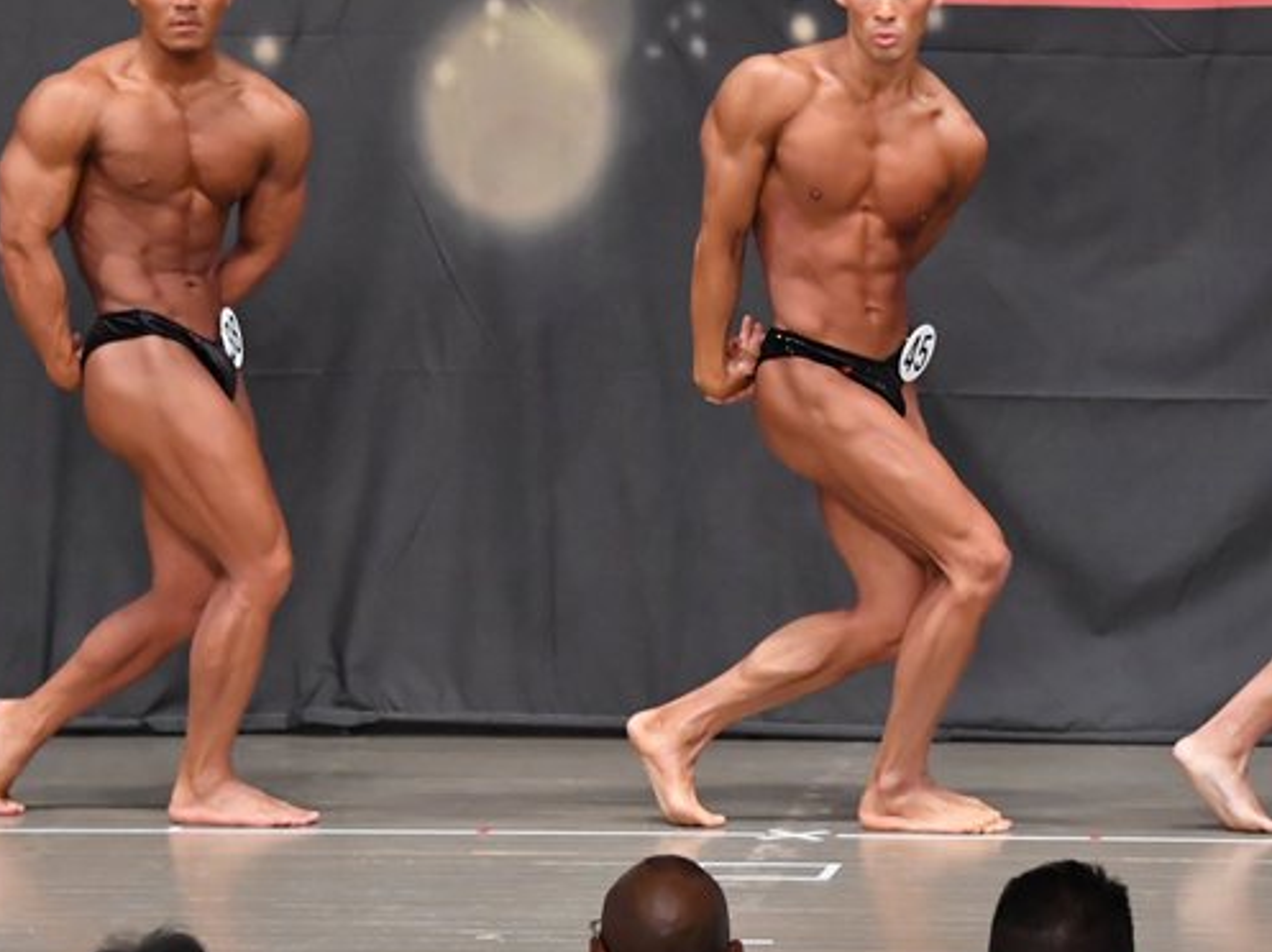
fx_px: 11126
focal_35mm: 303
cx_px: 833
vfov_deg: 4.9
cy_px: 371
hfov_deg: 6.5
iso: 6400
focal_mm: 135
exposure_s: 1/400
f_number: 5.6
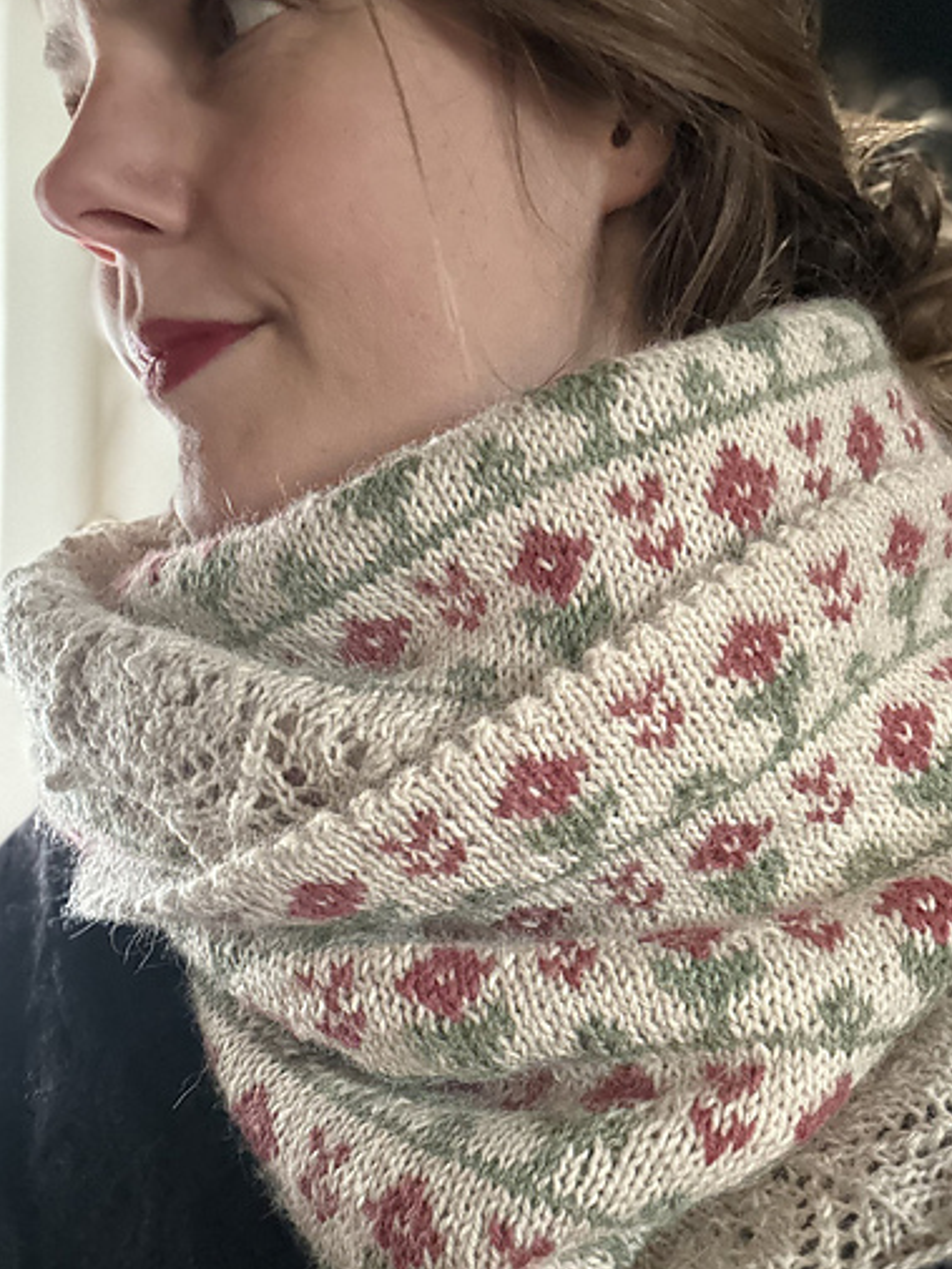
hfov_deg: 37.7
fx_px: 1393
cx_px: 543
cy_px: 787
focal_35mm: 38
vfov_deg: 48.5
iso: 400
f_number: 1.9
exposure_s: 1/30
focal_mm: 2.69
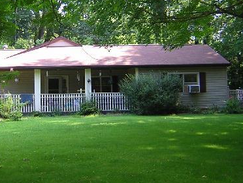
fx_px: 435
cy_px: 54
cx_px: 75
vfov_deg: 23.5
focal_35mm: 62
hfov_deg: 30.9
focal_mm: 4.7
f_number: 2.6
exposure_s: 1/62.1
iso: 100
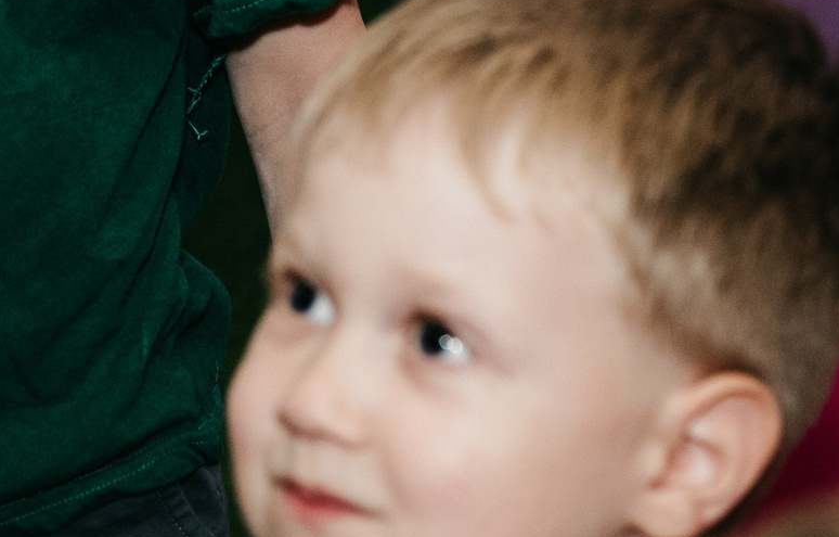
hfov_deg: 8.1
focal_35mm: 255
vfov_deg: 5.2
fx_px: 5869
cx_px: -53
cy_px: -271
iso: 500
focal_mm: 70
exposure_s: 1/160
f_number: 4
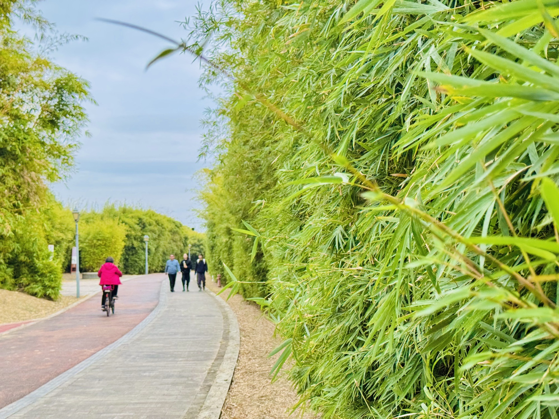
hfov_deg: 39.7
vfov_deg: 30.3
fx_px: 775
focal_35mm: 48
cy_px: 210
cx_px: 280
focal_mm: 6.76
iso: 64
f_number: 1.78
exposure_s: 1/1114
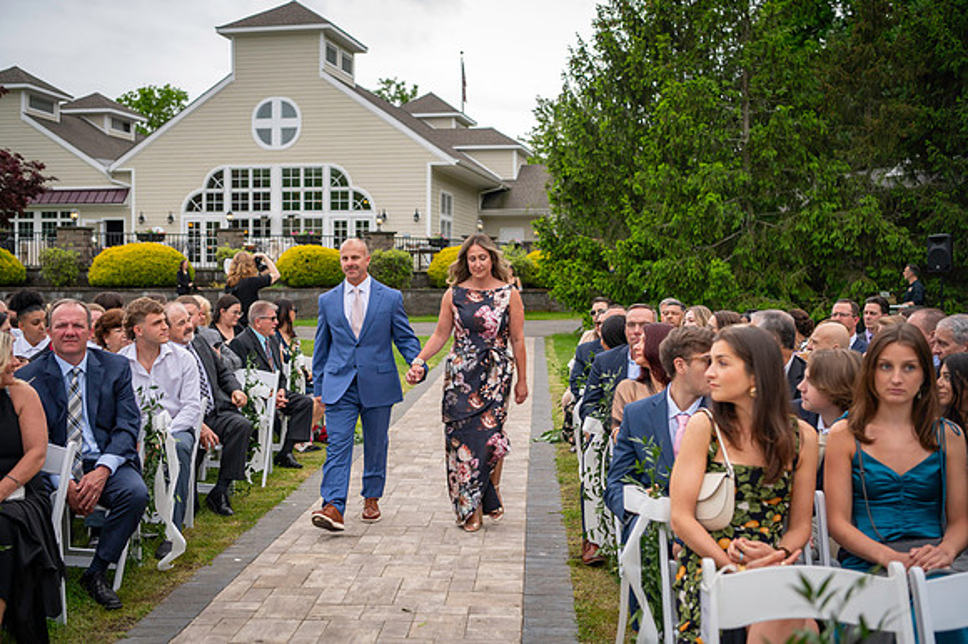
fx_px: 1129
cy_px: 322
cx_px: 484
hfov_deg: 46.4
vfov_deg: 31.9
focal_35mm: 42
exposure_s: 1/3200
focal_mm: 42
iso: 640
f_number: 3.2
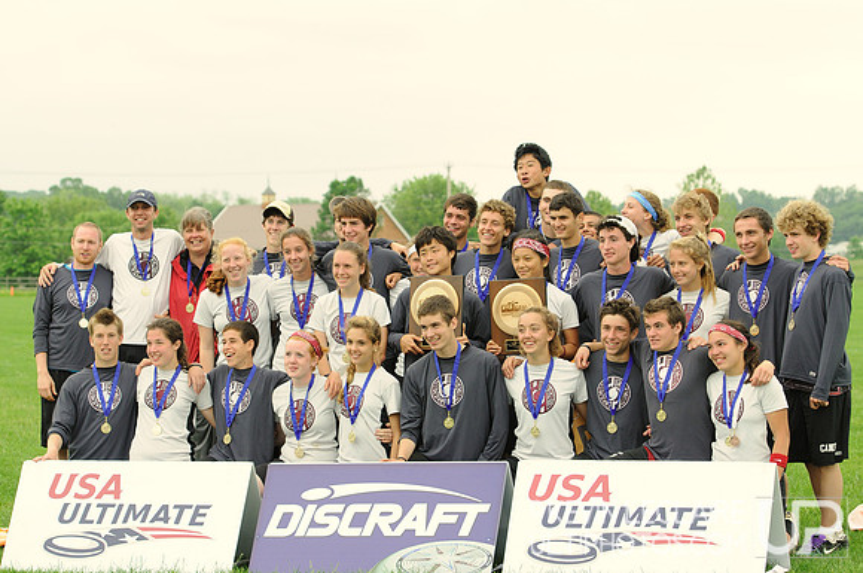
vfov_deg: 13.0
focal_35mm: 105
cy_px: 286
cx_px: 432
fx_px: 2514
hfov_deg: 19.5
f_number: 4
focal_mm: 70
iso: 400
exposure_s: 1/400
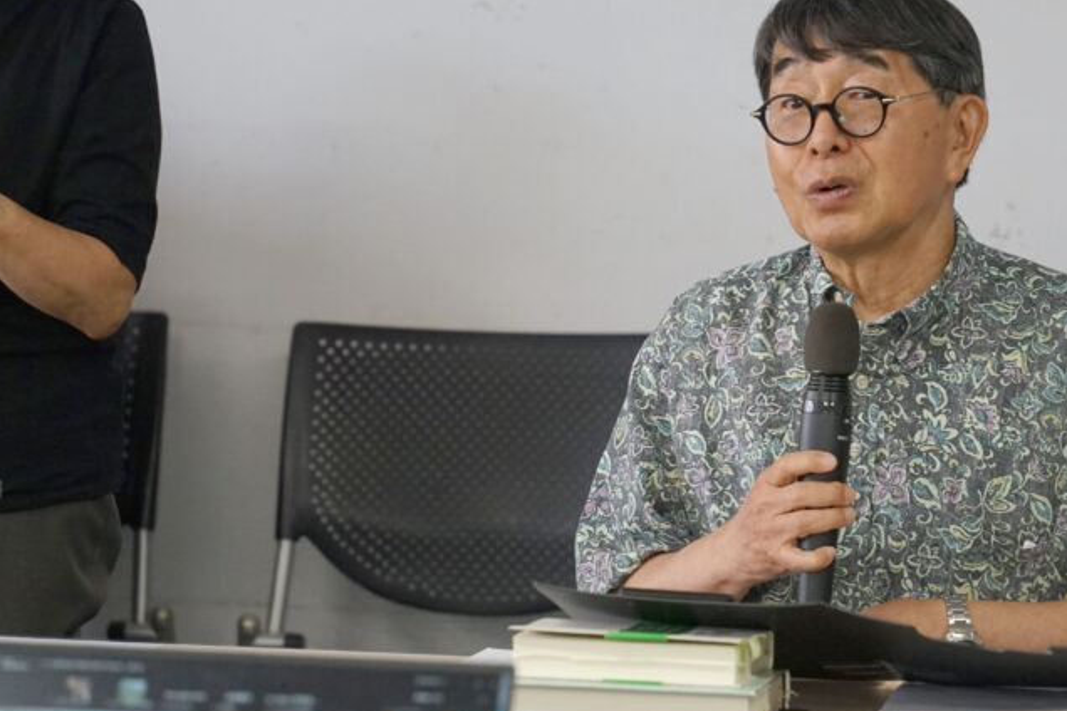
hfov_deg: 6.4
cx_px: 698
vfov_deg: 4.3
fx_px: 9543
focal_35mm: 322
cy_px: 343
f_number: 5.6
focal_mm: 200
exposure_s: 1/250
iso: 3200
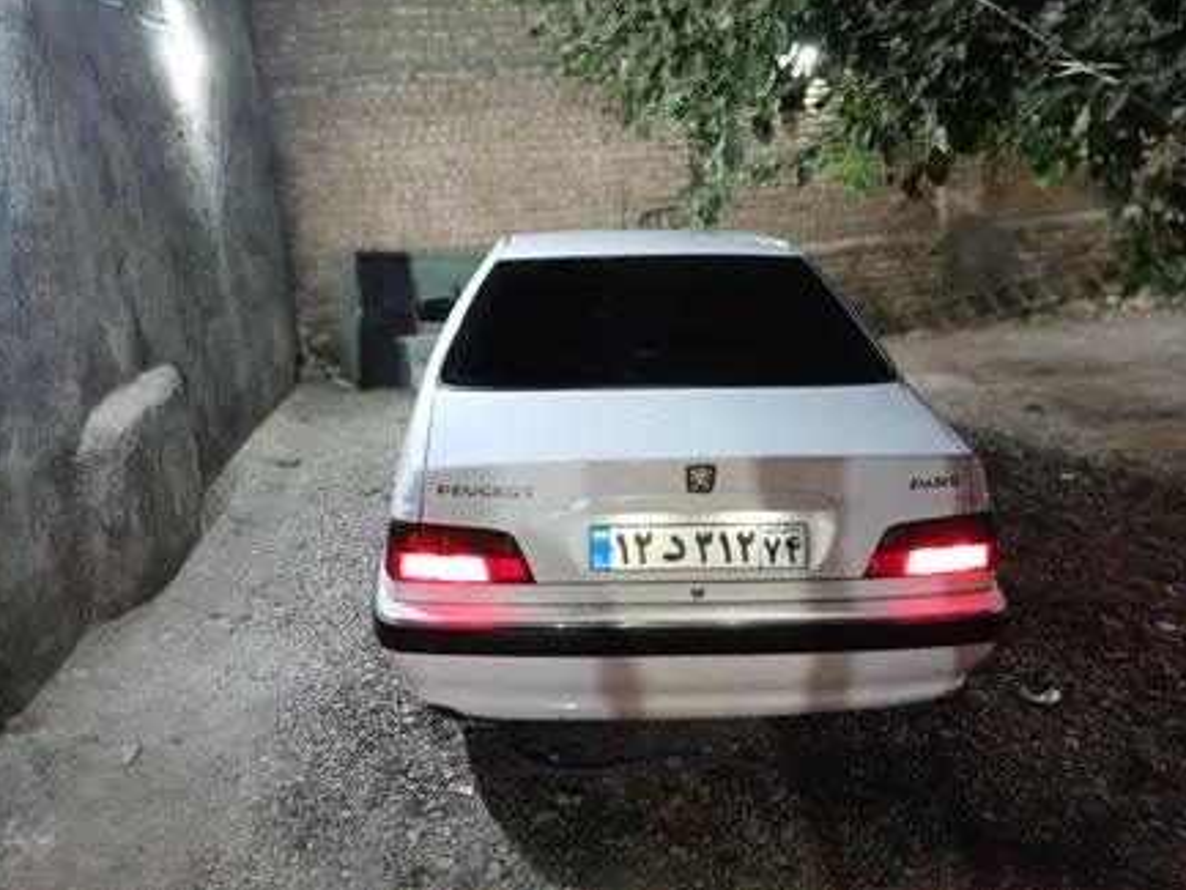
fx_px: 925
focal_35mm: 27
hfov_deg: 65.3
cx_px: 583
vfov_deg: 51.4
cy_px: 430
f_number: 1.8
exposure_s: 1/16.7
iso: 800
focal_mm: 3.98
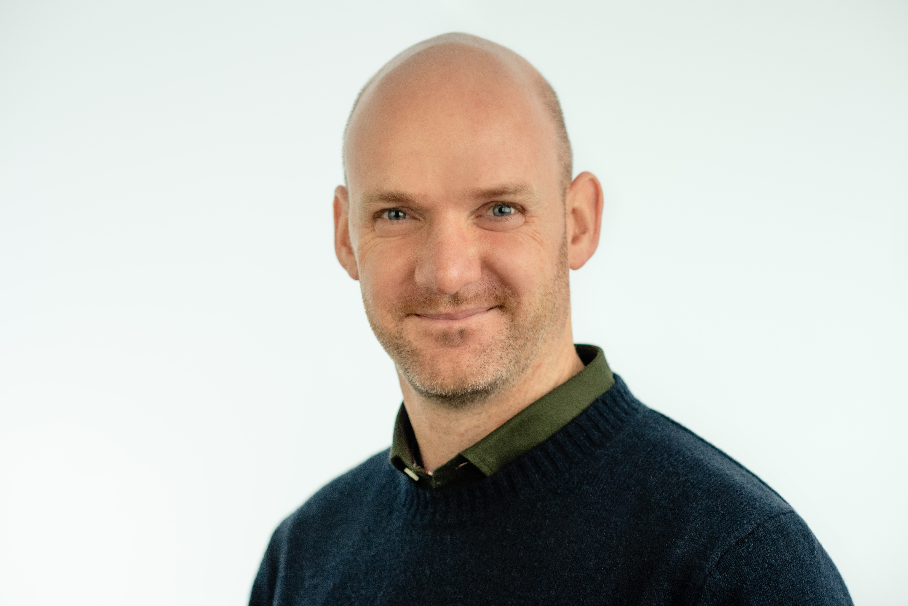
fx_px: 2145
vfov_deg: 16.1
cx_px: 454
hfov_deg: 23.9
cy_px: 303
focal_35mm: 85
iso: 1000
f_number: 3.5
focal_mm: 85
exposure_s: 1/160
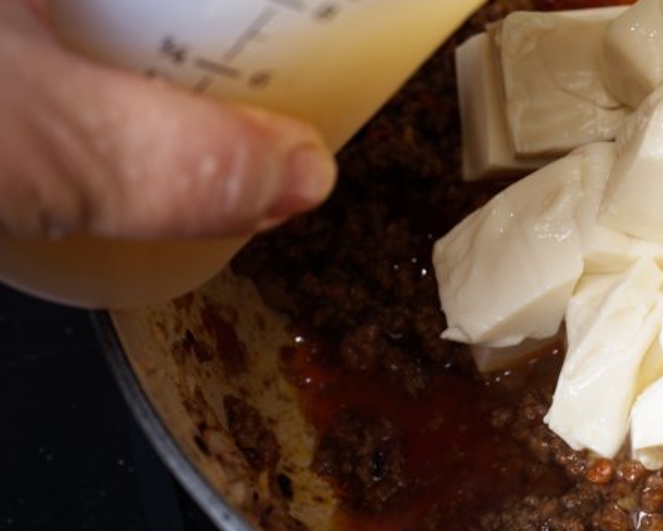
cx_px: 873
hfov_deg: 10.6
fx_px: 3473
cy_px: 89
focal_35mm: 177
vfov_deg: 8.7
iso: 100
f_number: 6.3
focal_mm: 70
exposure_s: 1/125
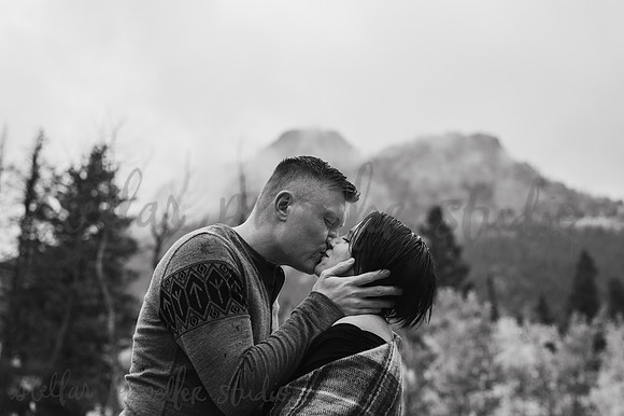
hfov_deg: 38.8
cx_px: 312
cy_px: 208
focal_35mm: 51
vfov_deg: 26.4
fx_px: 886
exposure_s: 1/125
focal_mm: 50
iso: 320
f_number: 3.2
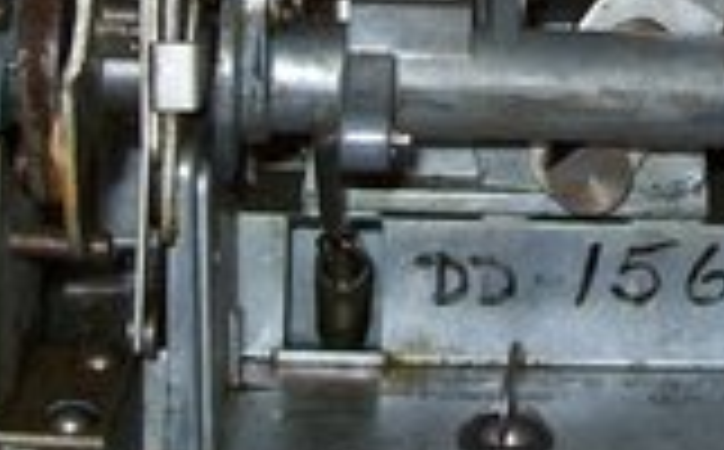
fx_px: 1871
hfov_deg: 21.7
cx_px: 544
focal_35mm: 95
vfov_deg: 13.2
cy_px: -148
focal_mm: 6
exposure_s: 1/64
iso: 80
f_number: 2.7
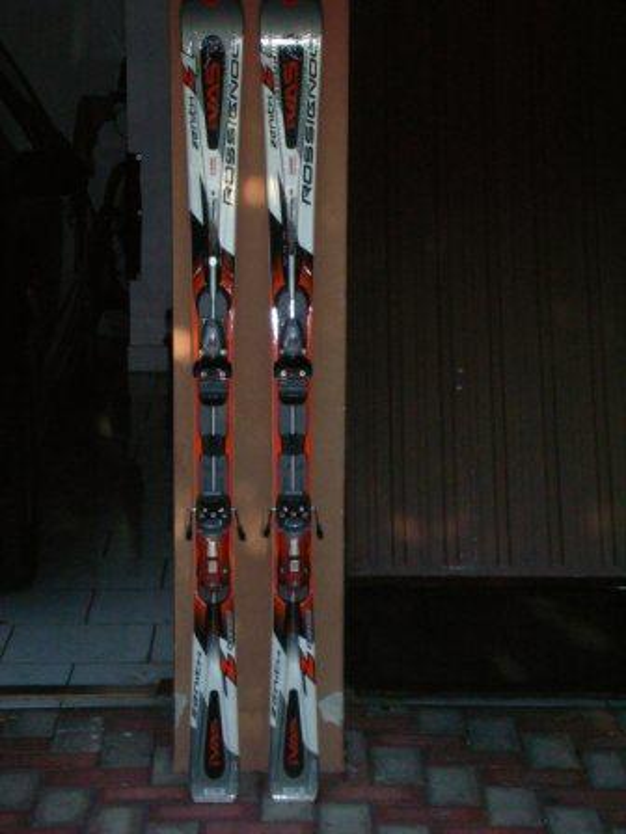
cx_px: 313
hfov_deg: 14.1
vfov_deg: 18.7
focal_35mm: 105
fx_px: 2532
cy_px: 417
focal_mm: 17.4
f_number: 5.4
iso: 200
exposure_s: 1/120
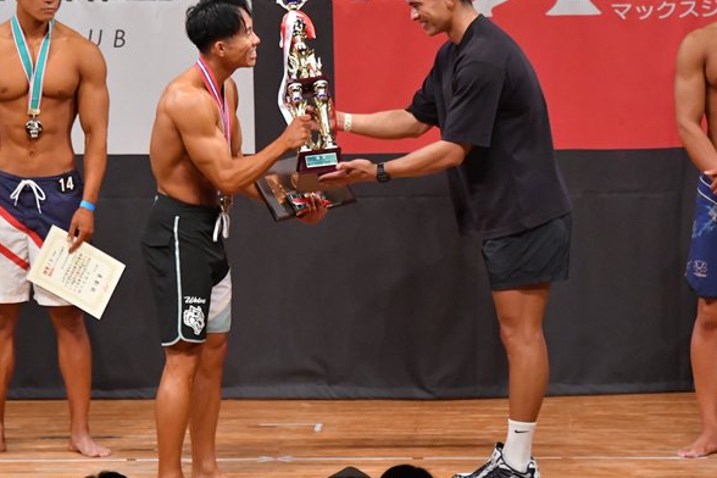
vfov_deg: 4.1
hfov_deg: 6.1
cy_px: 211
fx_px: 6691
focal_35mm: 336
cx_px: 340
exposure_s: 1/400
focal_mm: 170
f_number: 5.6
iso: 7200
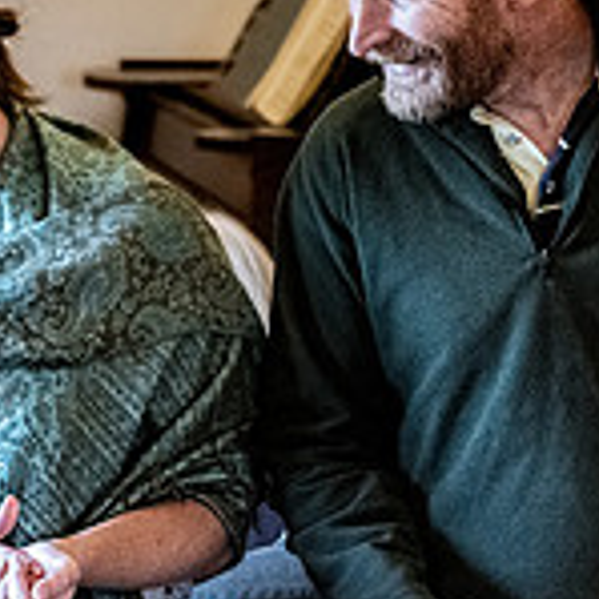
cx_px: 396
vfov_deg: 7.1
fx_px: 4796
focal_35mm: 245
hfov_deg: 7.1
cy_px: 277
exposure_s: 1/400
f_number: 5
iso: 6400
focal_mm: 70
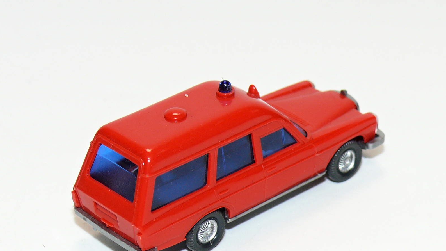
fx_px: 1739
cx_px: 223
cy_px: 153
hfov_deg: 14.6
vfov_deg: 8.3
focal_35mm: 147
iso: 100
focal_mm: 16
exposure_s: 1/30
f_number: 4
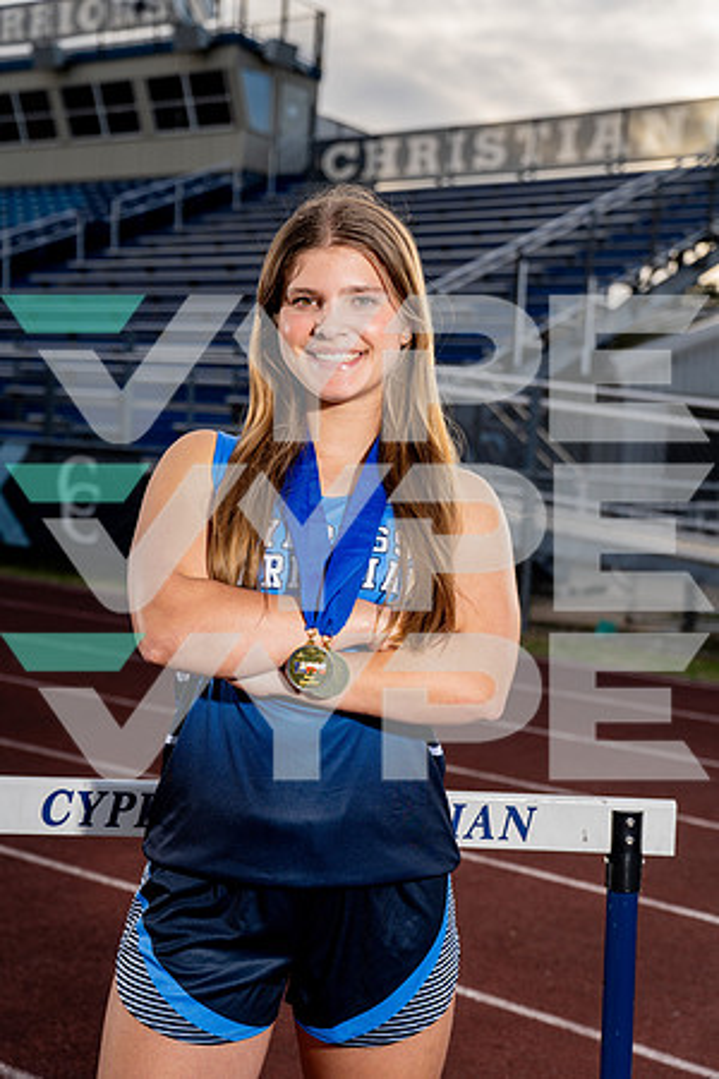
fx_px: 1498
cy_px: 540
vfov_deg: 39.6
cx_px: 360
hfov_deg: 27.0
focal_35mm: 50
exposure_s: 1/250
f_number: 4
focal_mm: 50
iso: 100
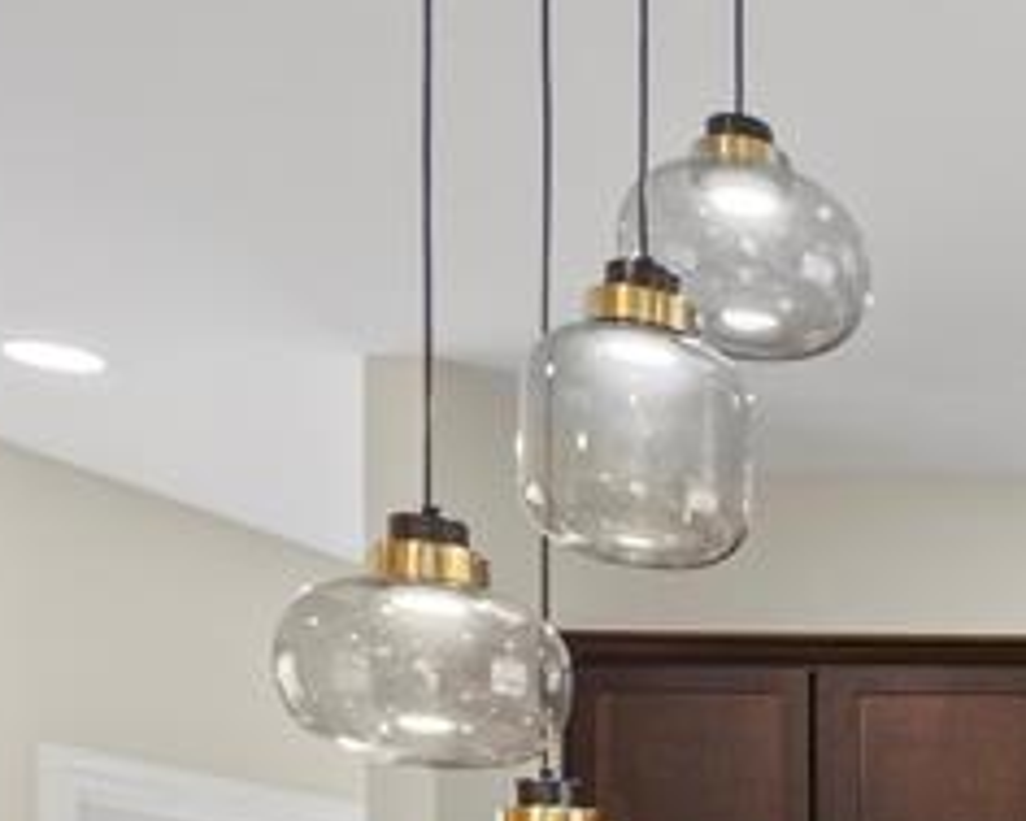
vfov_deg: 21.0
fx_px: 1975
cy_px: 1112
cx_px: 1882
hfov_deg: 20.2
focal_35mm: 65
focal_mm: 16
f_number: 4
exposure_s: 1/30
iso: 100
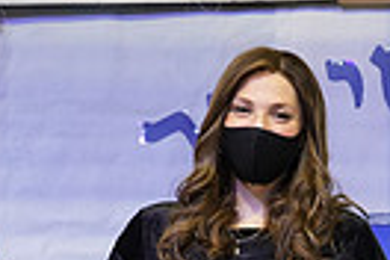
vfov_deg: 7.3
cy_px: 465
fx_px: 1993
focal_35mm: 184
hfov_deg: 10.9
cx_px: 541
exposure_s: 1/100
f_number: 4.5
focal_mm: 42
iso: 2500
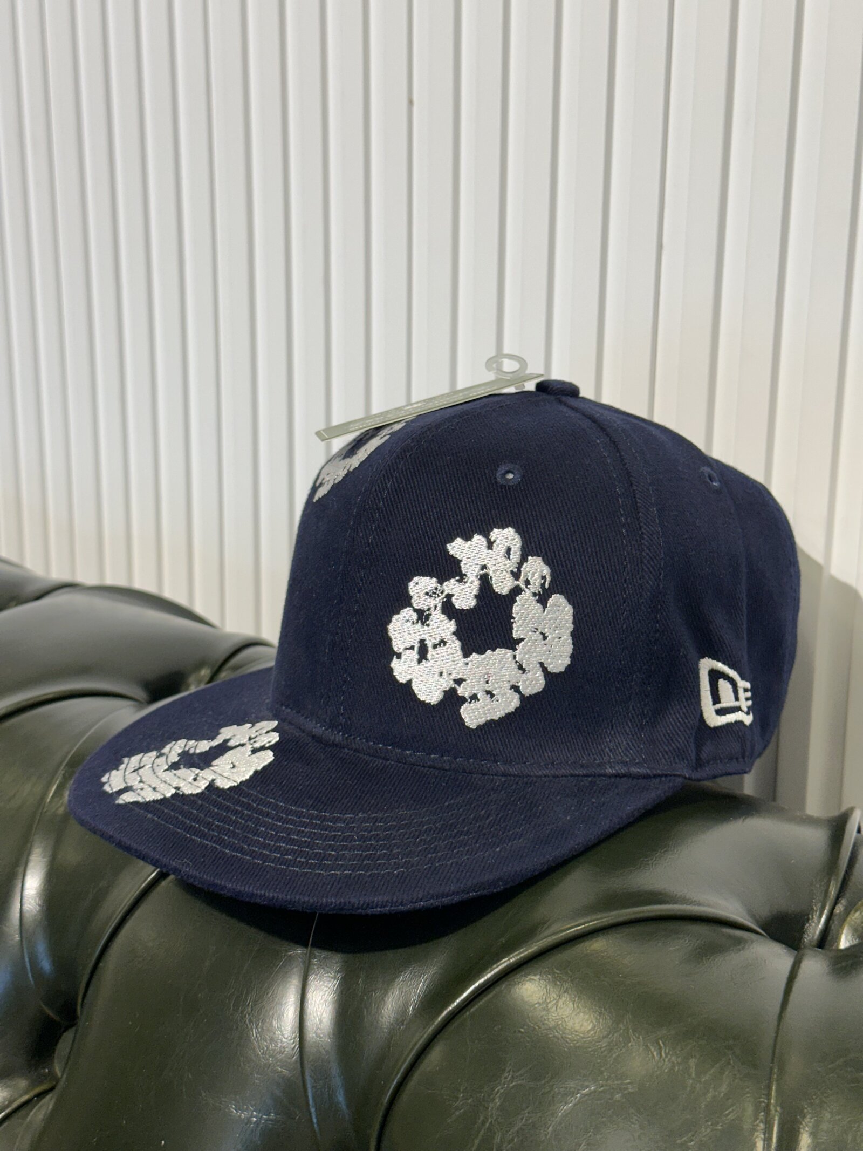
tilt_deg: -13.1
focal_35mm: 48
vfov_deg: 39.7
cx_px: 432
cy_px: 576
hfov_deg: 30.3
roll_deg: -0.3
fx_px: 1595
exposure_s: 1/100
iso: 64
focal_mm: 6.86
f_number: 1.78
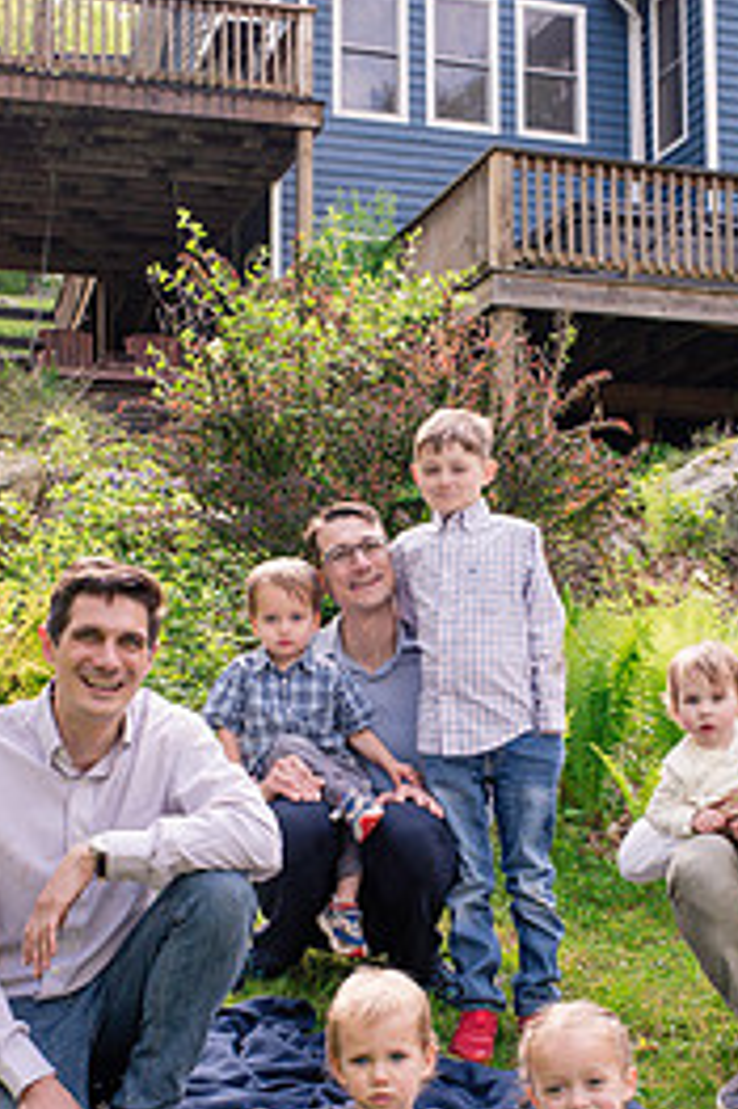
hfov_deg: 22.5
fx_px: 1847
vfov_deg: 33.2
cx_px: 489
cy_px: 725
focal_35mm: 60
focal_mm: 35
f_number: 8
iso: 800
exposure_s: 1/400
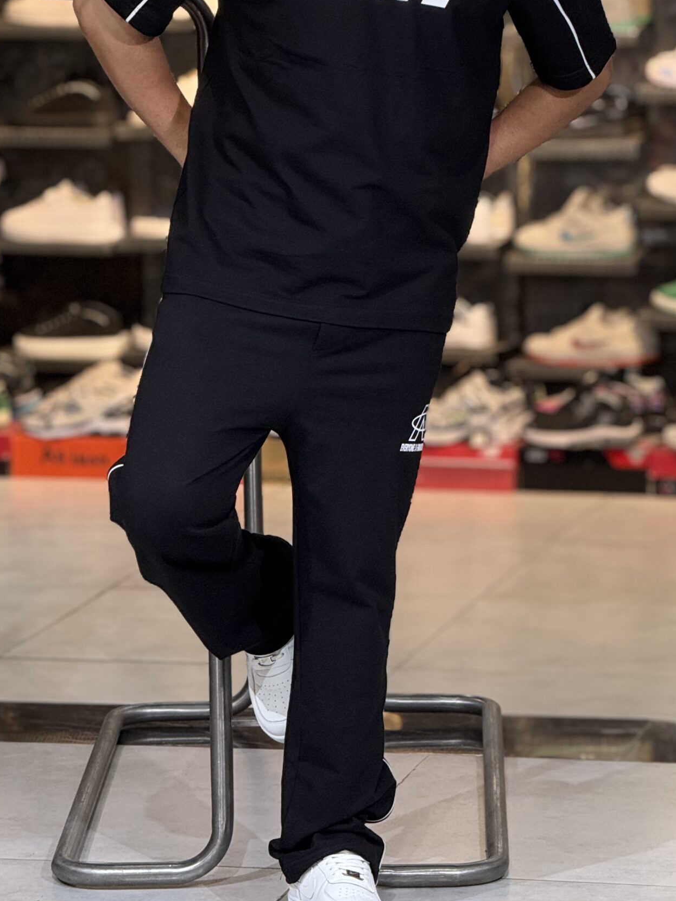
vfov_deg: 10.7
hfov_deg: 8.0
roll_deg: +0.0
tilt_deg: -5.4
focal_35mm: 185
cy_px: 274
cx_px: 325
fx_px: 4819
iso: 200
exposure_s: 1/100
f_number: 2.8
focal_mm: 15.66
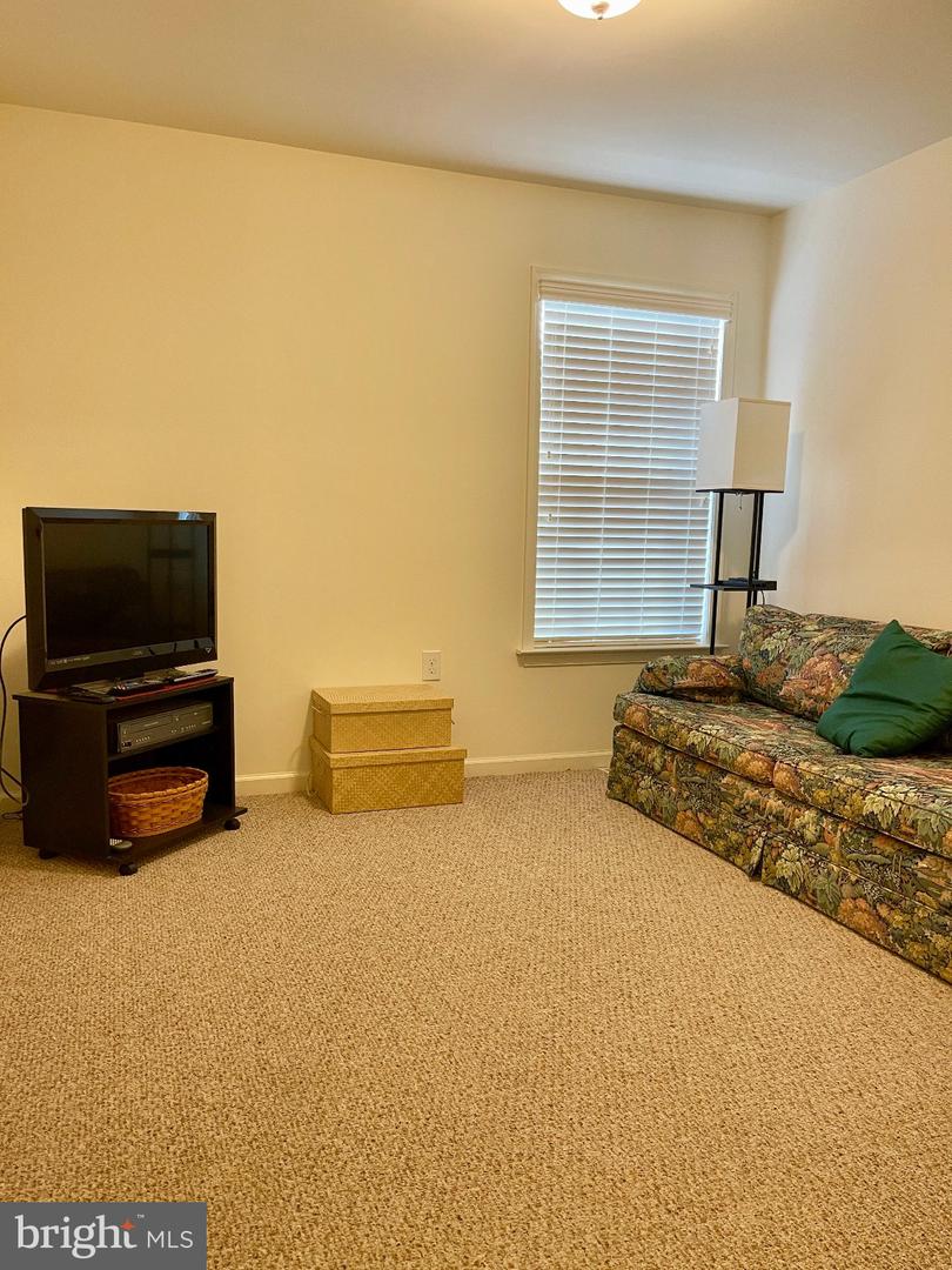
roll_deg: -1.0
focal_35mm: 25
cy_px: 635
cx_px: 476
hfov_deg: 54.9
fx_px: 917
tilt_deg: -6.9
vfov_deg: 69.4
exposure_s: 1/60
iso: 125
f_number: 1.6
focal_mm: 5.1
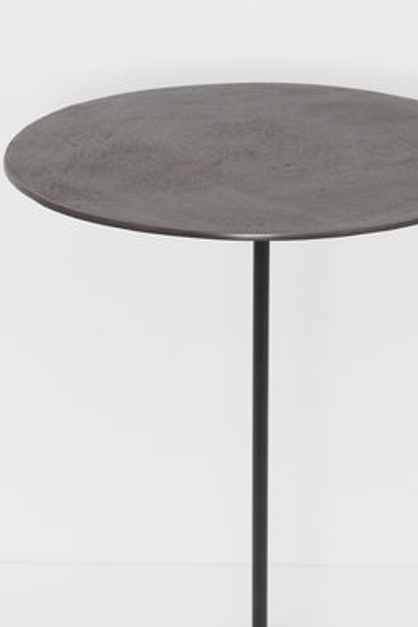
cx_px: 255
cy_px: 309
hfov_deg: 9.5
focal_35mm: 144
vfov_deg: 14.3
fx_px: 2508
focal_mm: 55
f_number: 7.1
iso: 100
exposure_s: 1/125
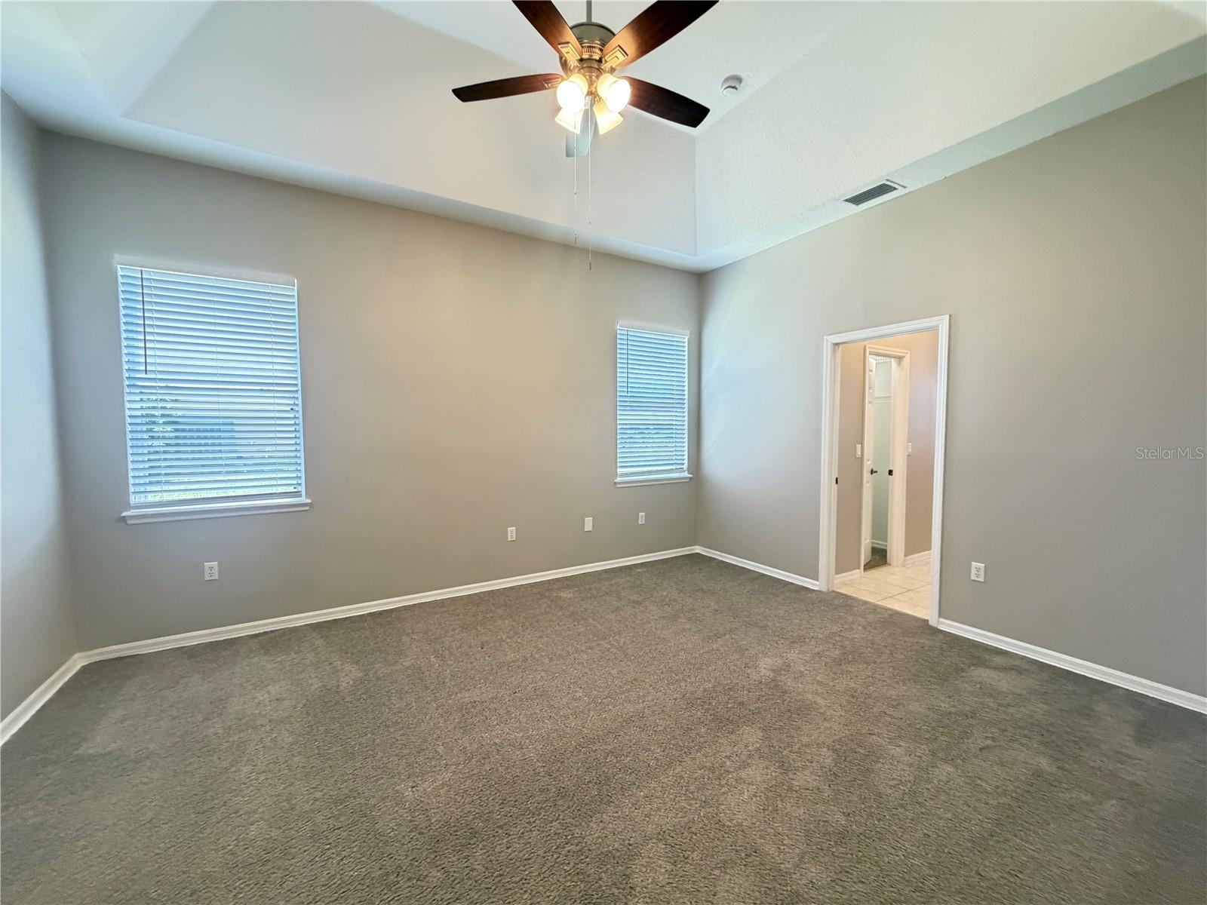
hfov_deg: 102.1
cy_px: 452
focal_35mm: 14
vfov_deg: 85.7
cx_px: 604
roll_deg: +0.0
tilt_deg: -1.0
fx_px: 488
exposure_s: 1/60
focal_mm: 2.22
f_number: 2.2
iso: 500
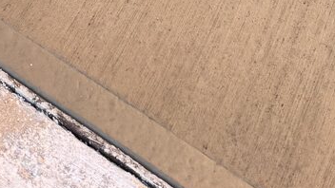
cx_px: -73
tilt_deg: -20.8
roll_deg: +1.2
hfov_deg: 17.2
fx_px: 1057
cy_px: -552
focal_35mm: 119
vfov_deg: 7.4
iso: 100
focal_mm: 6.76
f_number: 1.78
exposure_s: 1/131
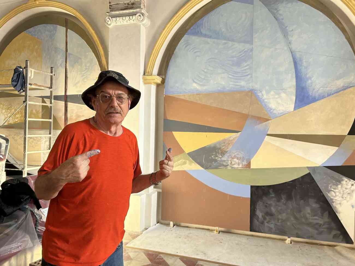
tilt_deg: +0.5
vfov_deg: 53.1
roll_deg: +0.0
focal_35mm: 26
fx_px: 267
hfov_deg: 67.3
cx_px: 178
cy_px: 133
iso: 100
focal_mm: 5.7
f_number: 1.5
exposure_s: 1/121
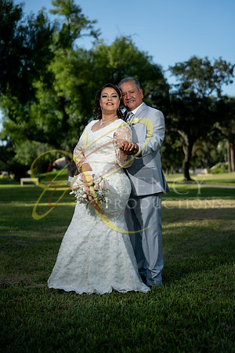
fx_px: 499
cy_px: 176
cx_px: 118
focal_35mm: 51
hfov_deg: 26.5
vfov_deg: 38.9
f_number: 2.2
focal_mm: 51
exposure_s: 1/4000
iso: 250
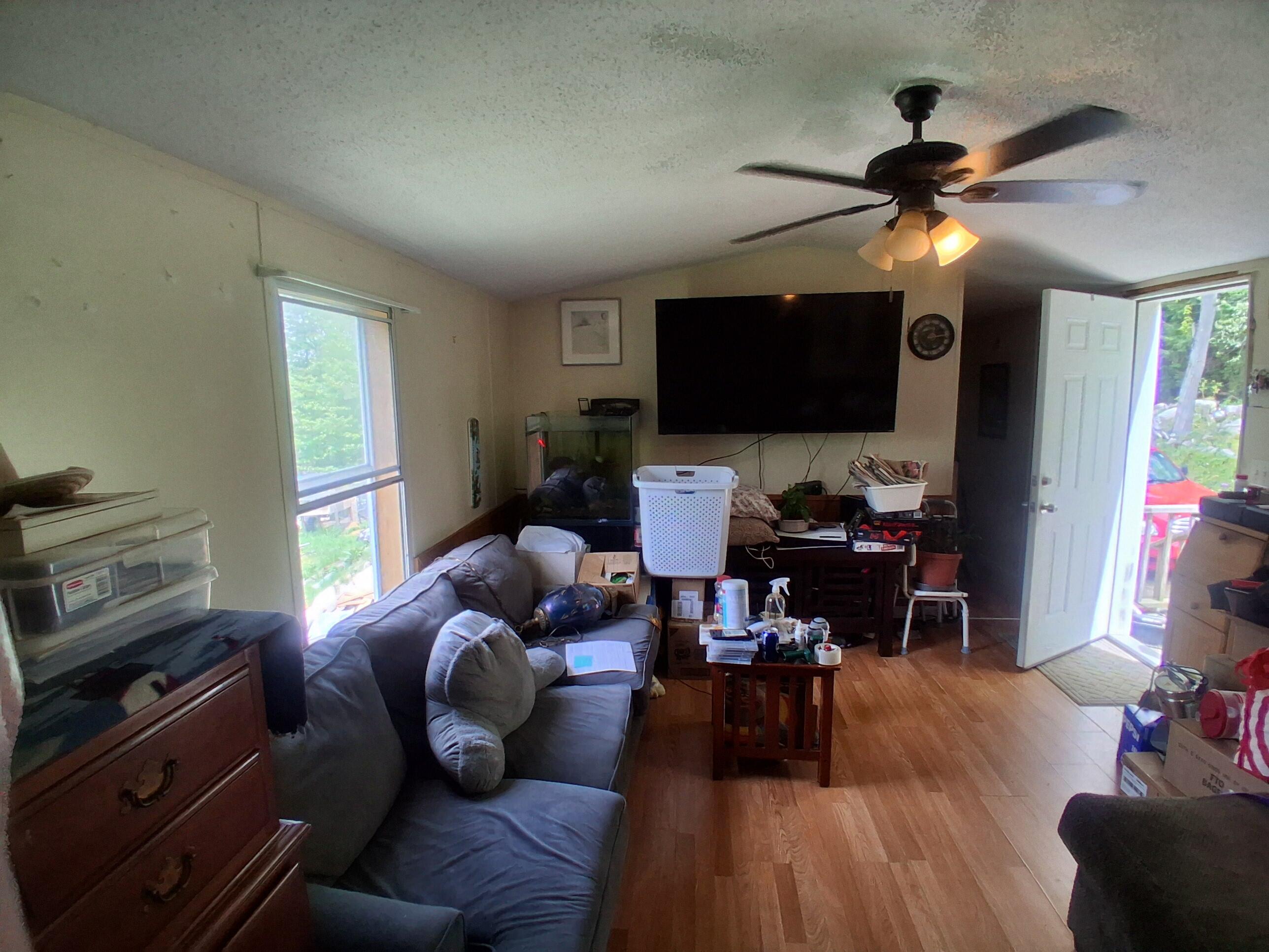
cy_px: 476
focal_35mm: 17
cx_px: 634
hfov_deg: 91.0
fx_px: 623
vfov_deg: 74.7
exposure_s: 1/120
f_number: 2.2
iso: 125
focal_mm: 1.4
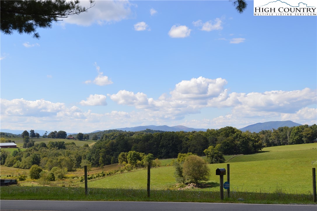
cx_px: 158
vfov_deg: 28.9
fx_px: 409
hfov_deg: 42.4
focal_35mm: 46
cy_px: 106
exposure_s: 1/250
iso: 100
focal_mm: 31
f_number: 8
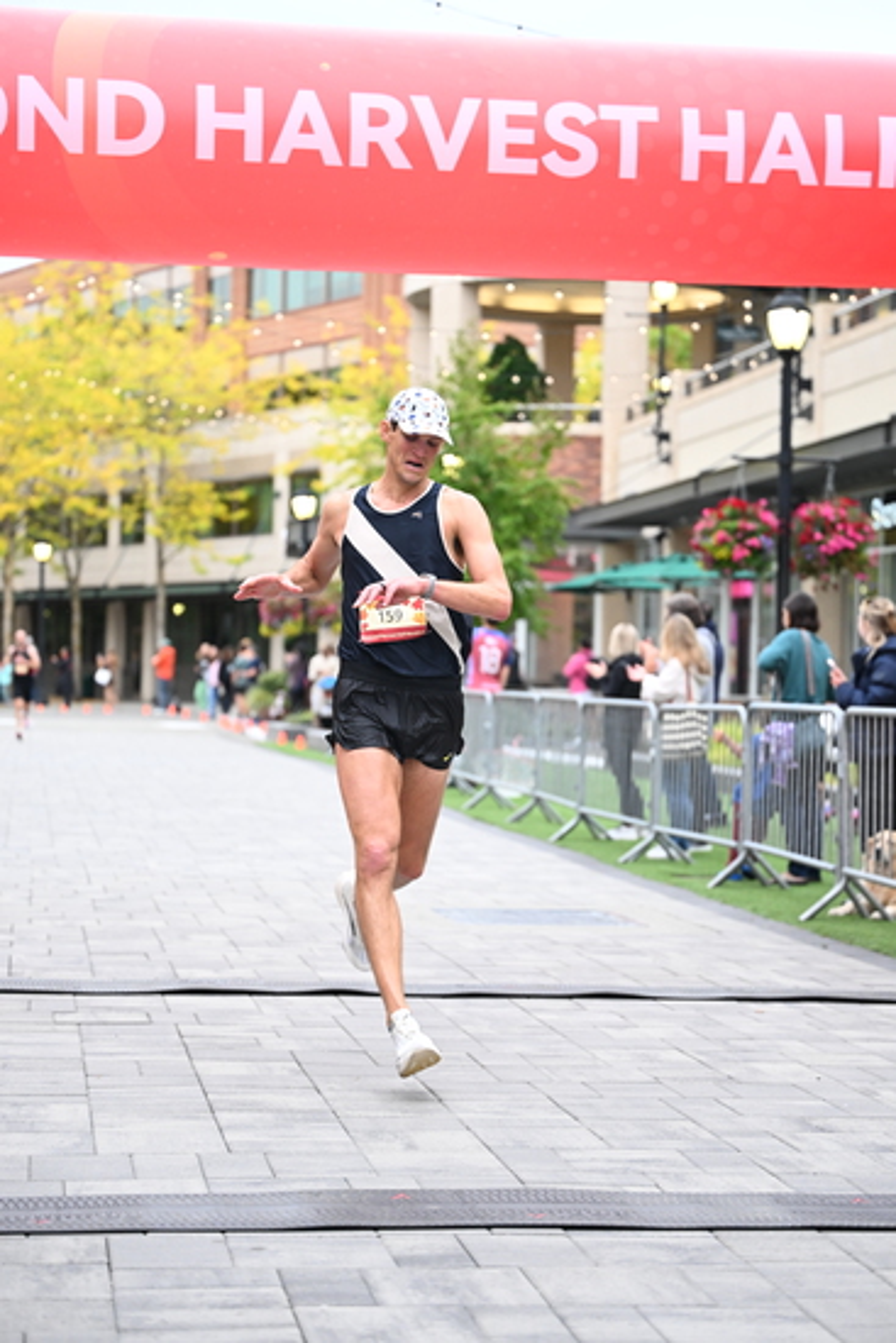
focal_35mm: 73
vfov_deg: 27.7
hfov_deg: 18.7
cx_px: 448
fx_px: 2723
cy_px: 672
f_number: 2.8
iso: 1600
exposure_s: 1/800
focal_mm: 73
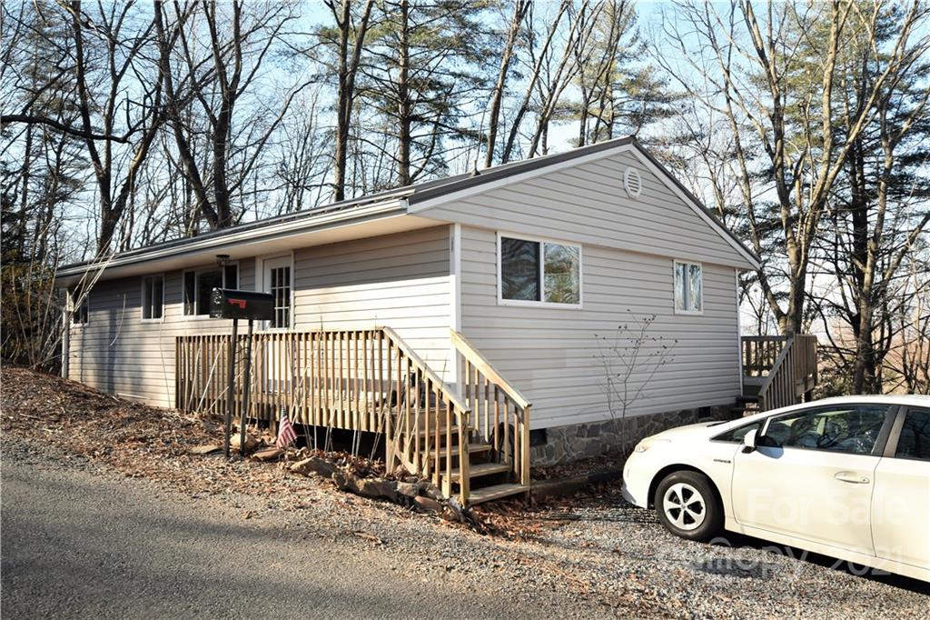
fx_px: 775
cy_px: 310
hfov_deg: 61.9
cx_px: 465
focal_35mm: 30
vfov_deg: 43.6
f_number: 6.3
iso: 400
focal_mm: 20
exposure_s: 1/160
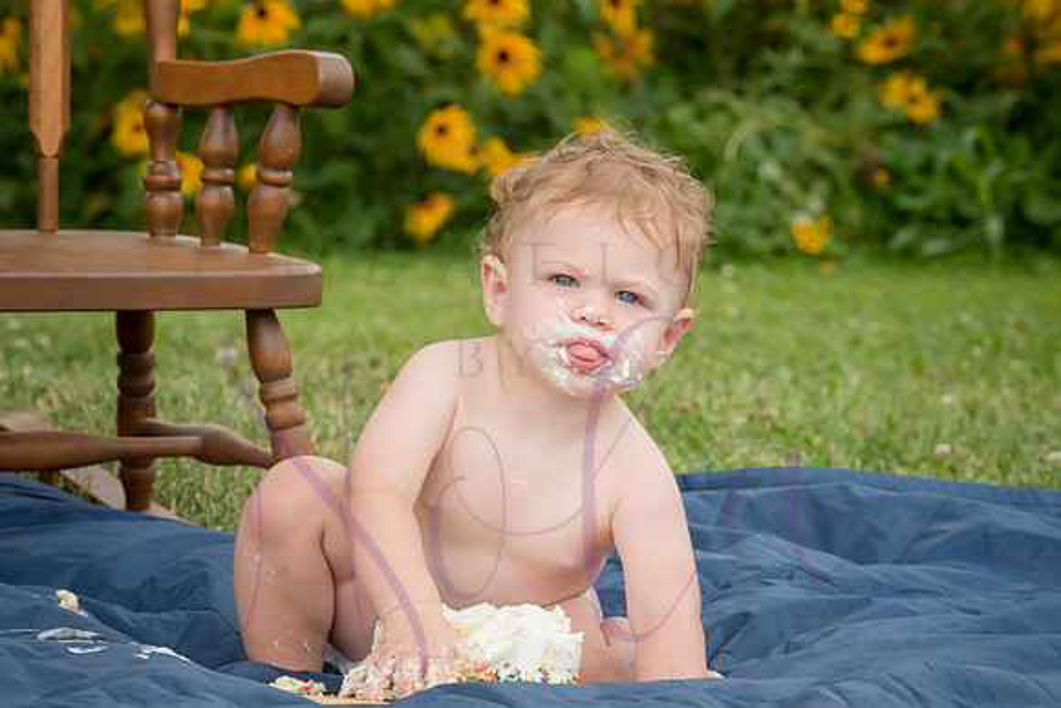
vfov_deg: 8.7
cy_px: 337
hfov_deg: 13.0
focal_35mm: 158
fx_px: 4661
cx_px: 528
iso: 500
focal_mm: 145
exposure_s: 1/320
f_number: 10
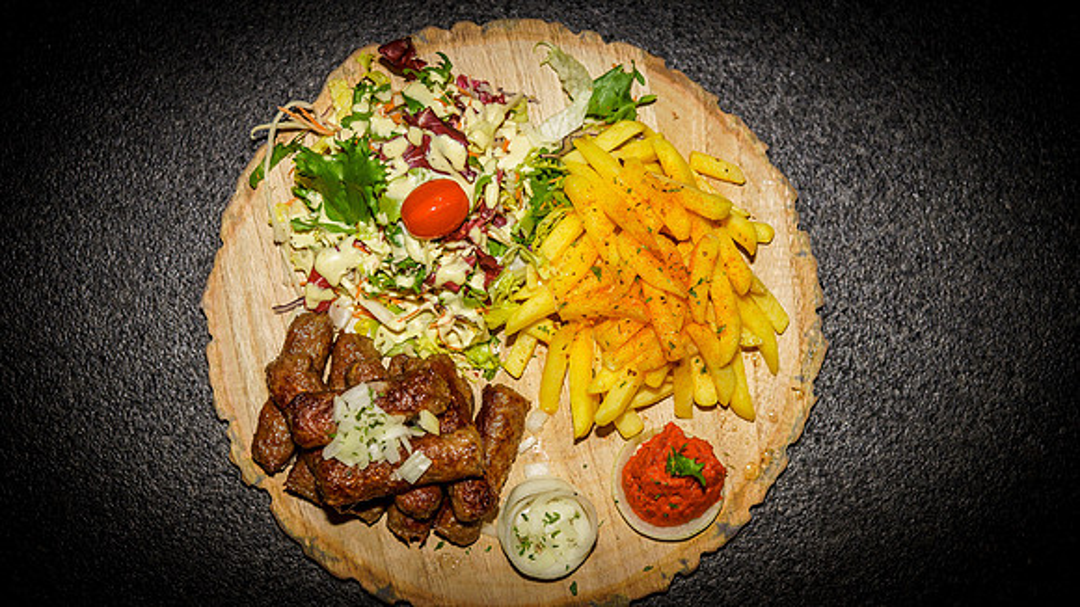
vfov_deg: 16.5
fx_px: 2099
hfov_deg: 28.9
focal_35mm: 73
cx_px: 540
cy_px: 334
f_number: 4
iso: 100
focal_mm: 70
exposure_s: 1/250
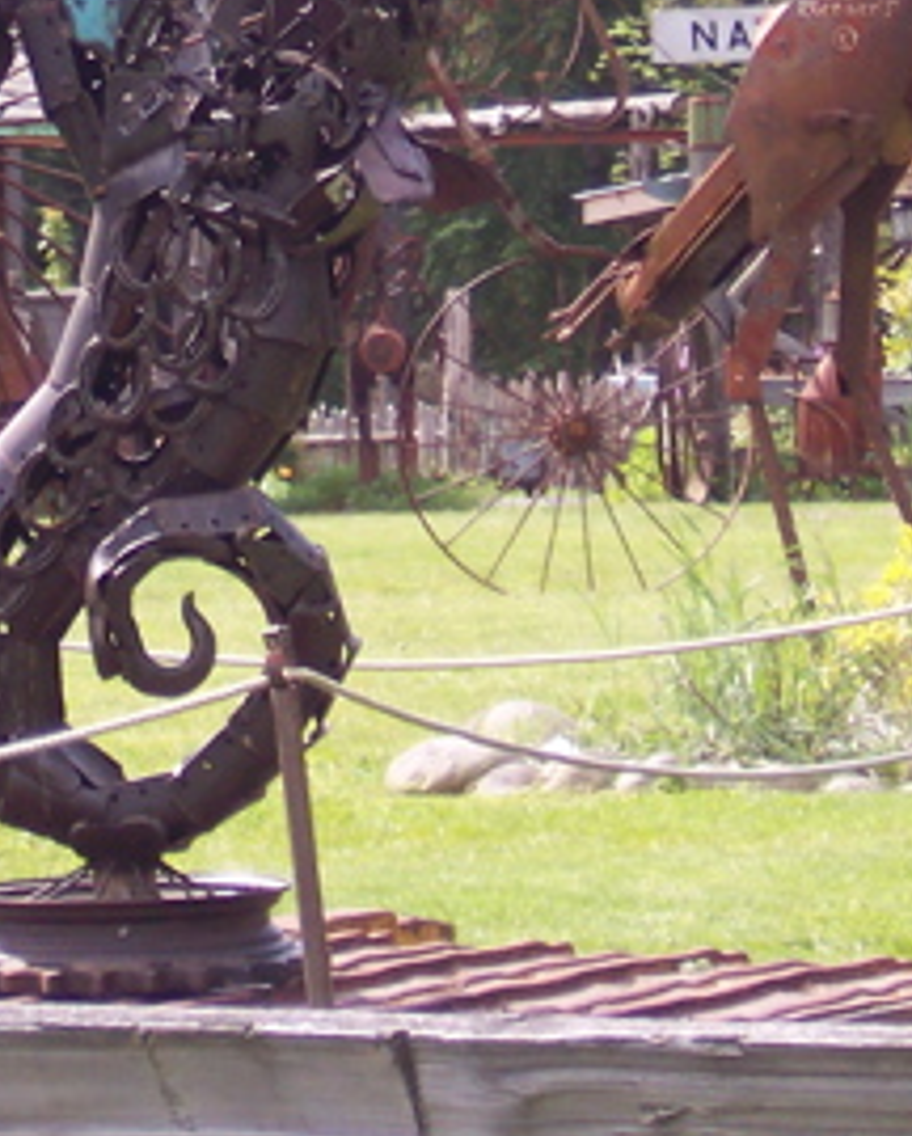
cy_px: -53
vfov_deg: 5.8
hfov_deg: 4.7
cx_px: 306
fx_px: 11109
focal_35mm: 330
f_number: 4.8
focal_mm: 24
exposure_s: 1/180
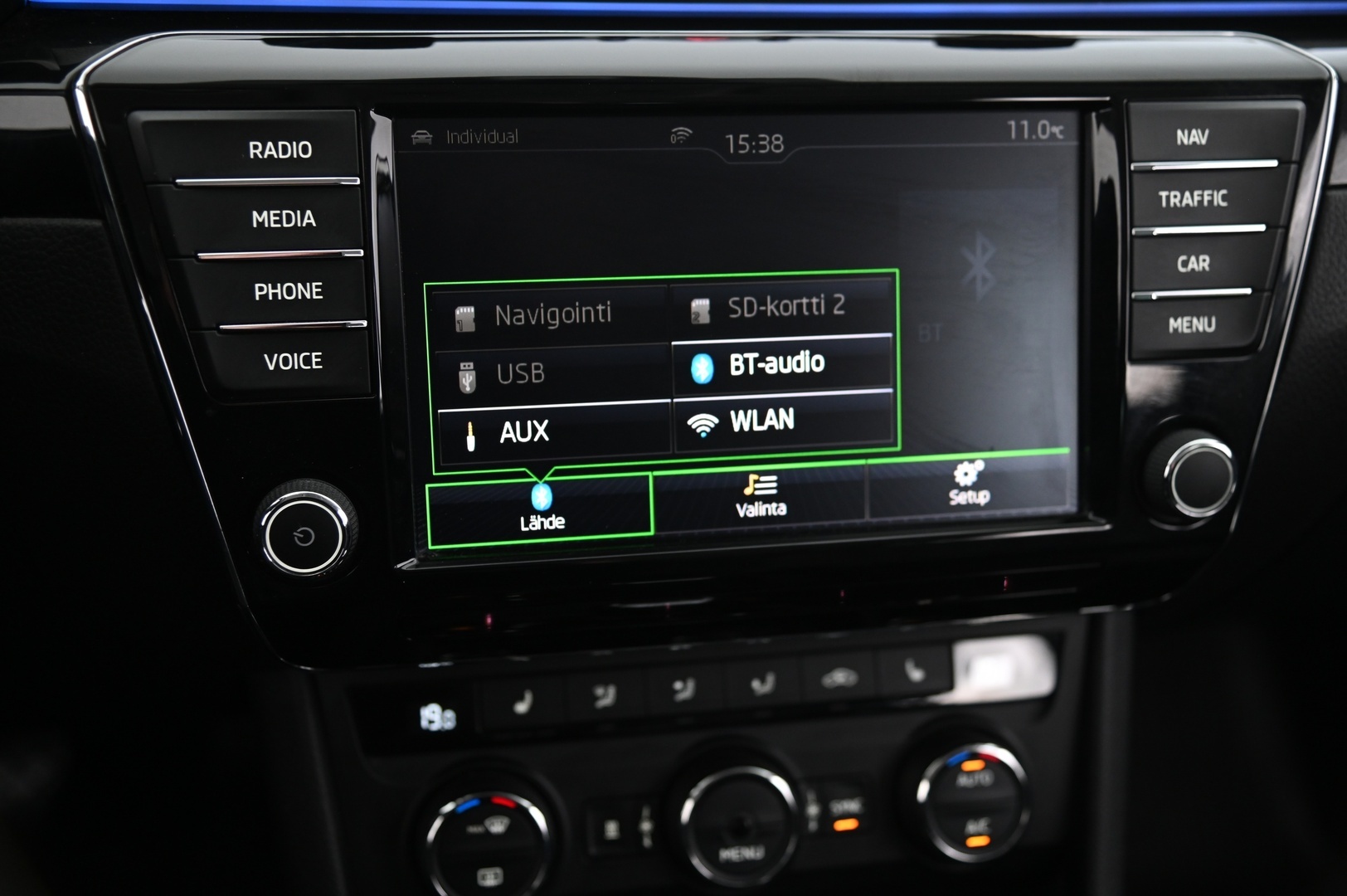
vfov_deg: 33.3
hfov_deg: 48.5
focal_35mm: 40
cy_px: 448
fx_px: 1495
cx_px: 674
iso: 2000
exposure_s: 1/15
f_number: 4
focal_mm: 40
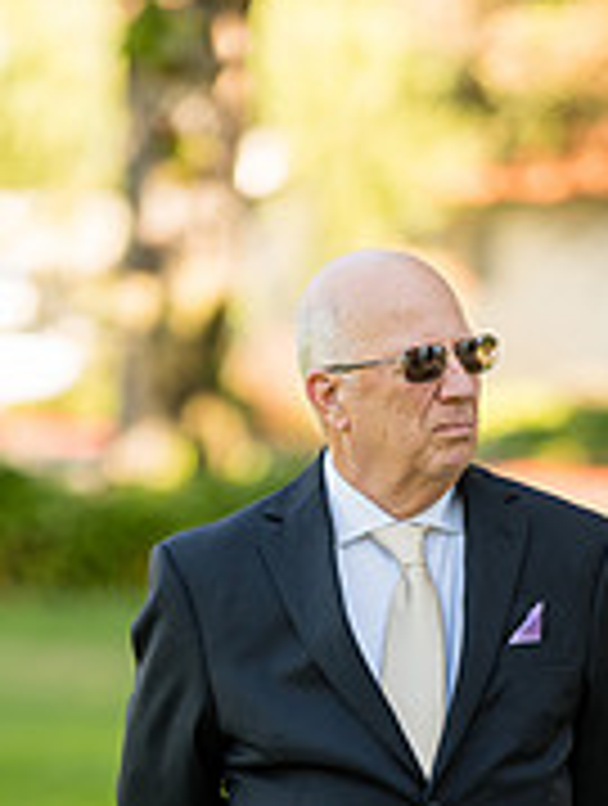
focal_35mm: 205
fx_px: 4784
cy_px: 914
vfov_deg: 9.5
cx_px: 423
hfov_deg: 7.3
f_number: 1.4
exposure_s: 1/1000
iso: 100
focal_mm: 85
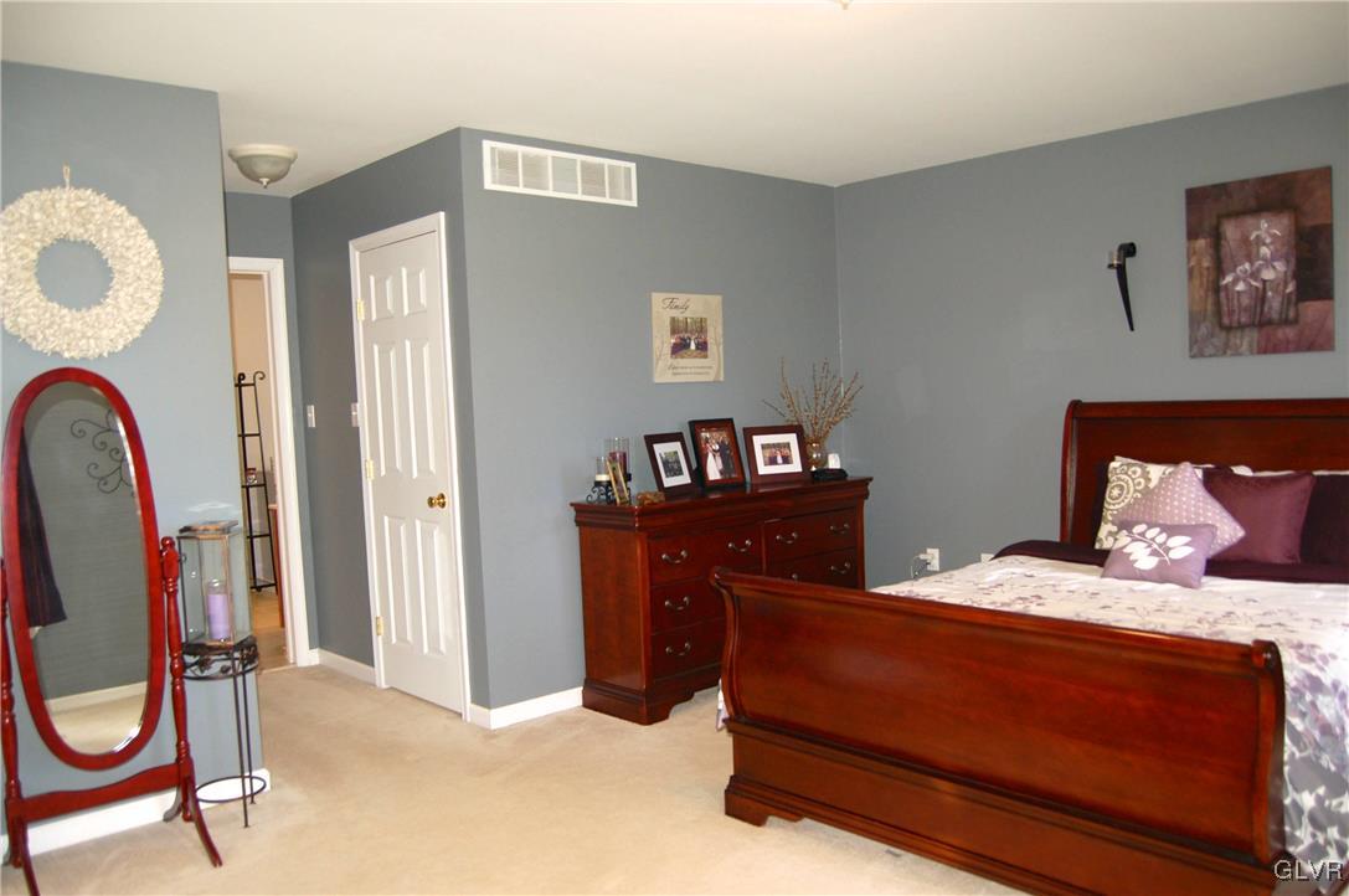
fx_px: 1011
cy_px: 448
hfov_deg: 67.4
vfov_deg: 47.8
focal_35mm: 27
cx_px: 674
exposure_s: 1/60
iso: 400
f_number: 3.5
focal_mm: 18
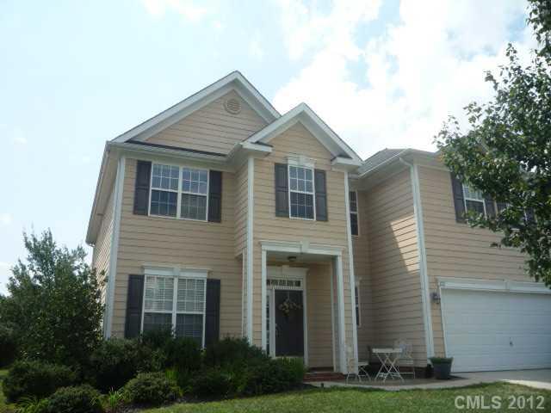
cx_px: 276
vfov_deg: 46.8
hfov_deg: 60.0
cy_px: 206
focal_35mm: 30
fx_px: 478
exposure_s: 1/400
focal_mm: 5.2
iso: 100
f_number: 5
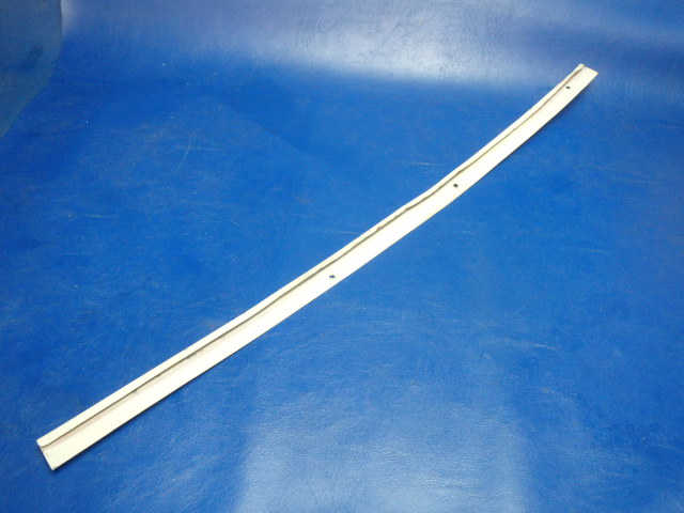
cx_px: 342
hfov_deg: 63.4
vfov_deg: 49.7
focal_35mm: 28
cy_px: 256
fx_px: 553
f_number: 3.9
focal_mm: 5
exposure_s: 1/30
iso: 500
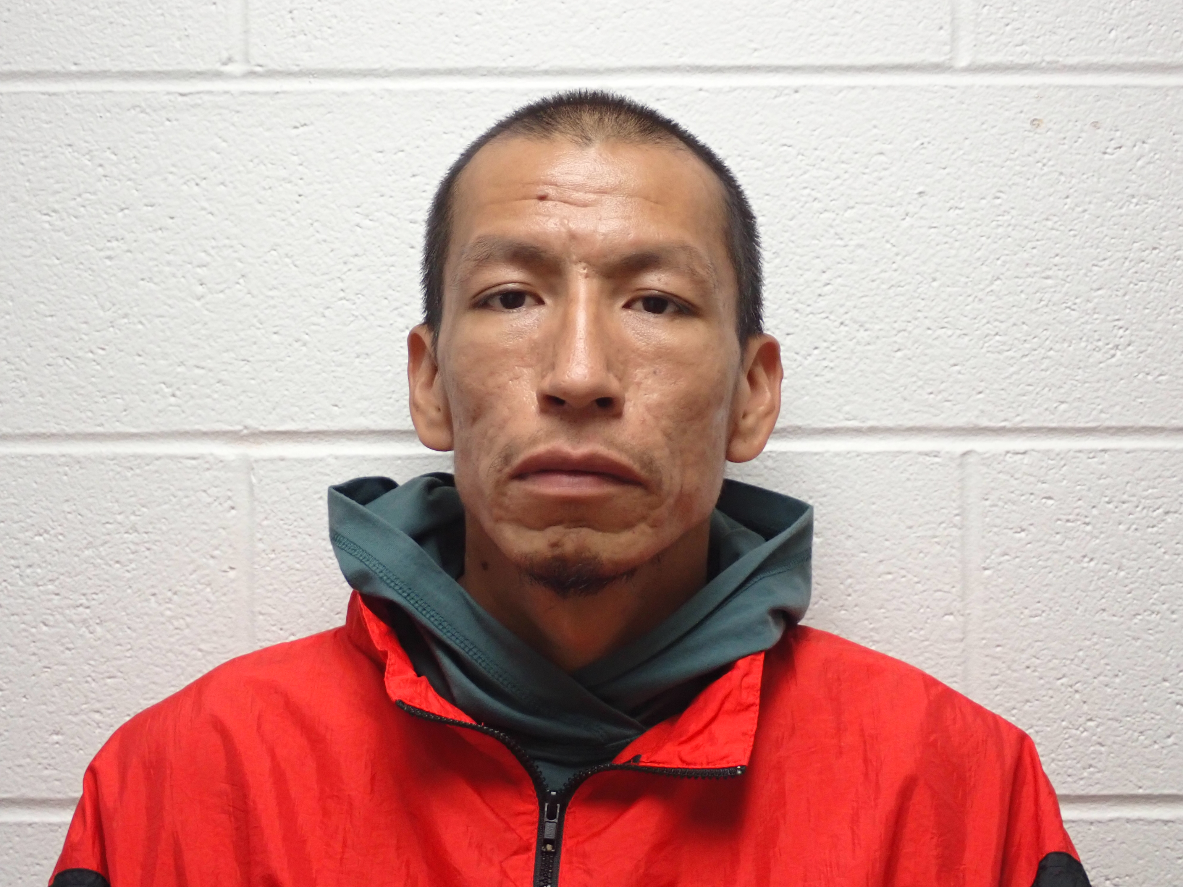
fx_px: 2290
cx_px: 592
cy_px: 444
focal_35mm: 67
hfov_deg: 29.0
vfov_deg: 21.9
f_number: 3.8
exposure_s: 1/25
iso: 400
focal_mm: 11.88
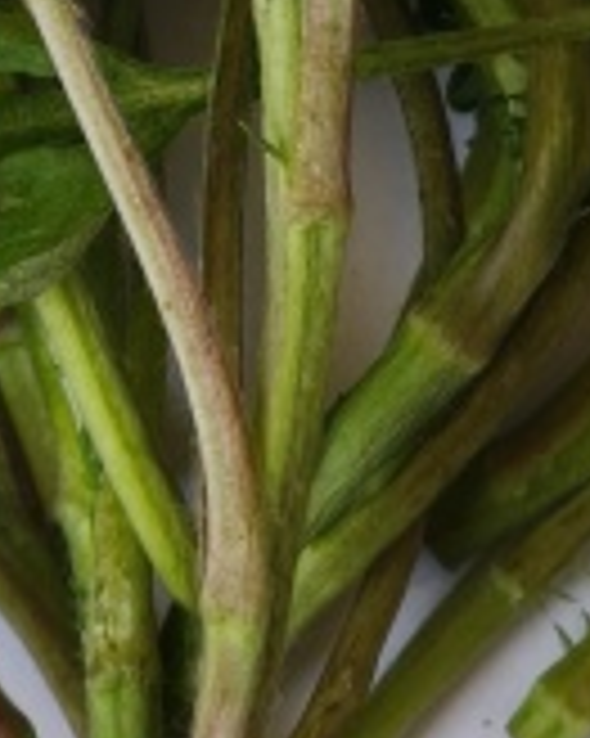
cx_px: 437
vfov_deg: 6.4
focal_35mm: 298
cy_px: -457
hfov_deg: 5.2
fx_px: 6511
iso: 100
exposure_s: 1/120
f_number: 4.5
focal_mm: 7.1
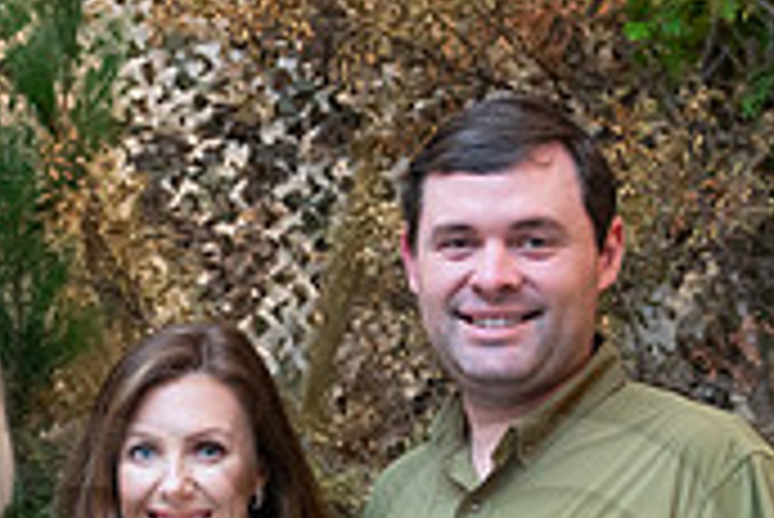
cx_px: 50
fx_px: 2518
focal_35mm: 117
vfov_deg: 11.5
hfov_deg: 17.2
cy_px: 601
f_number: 5
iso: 4000
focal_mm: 34
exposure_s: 1/100
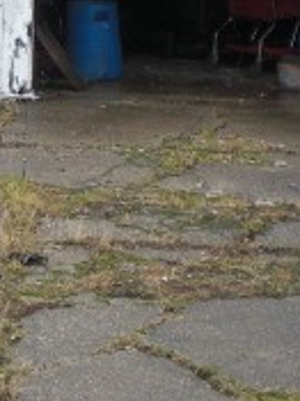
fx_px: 1608
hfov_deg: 10.3
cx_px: -169
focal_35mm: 139
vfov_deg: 14.1
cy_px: 34
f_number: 3.1
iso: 64
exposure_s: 1/100
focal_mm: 6.3
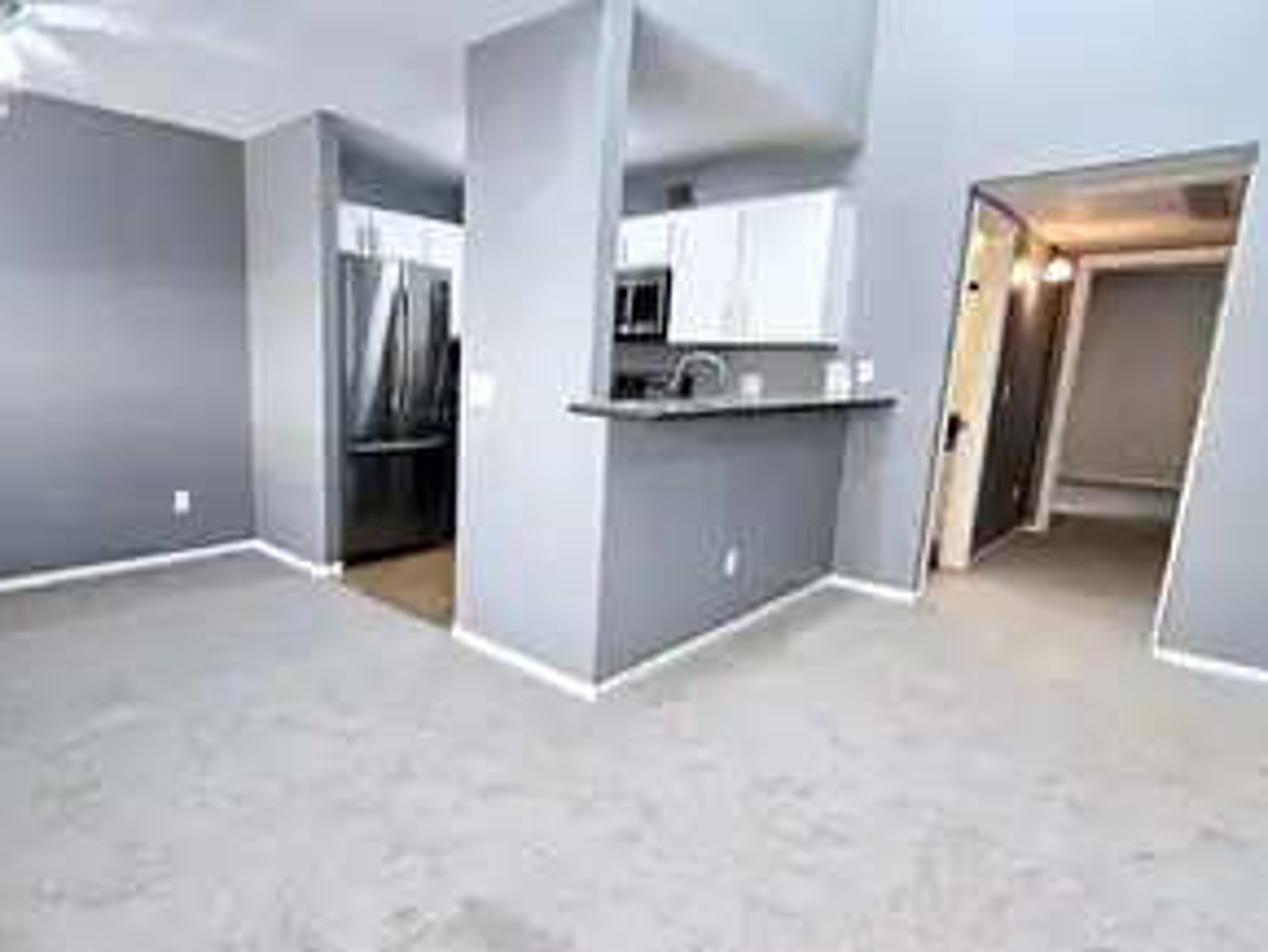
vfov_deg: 71.6
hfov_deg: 86.3
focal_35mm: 18
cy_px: 483
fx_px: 660
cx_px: 487
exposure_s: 1/60.2
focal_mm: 2.2
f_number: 2.2
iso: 160
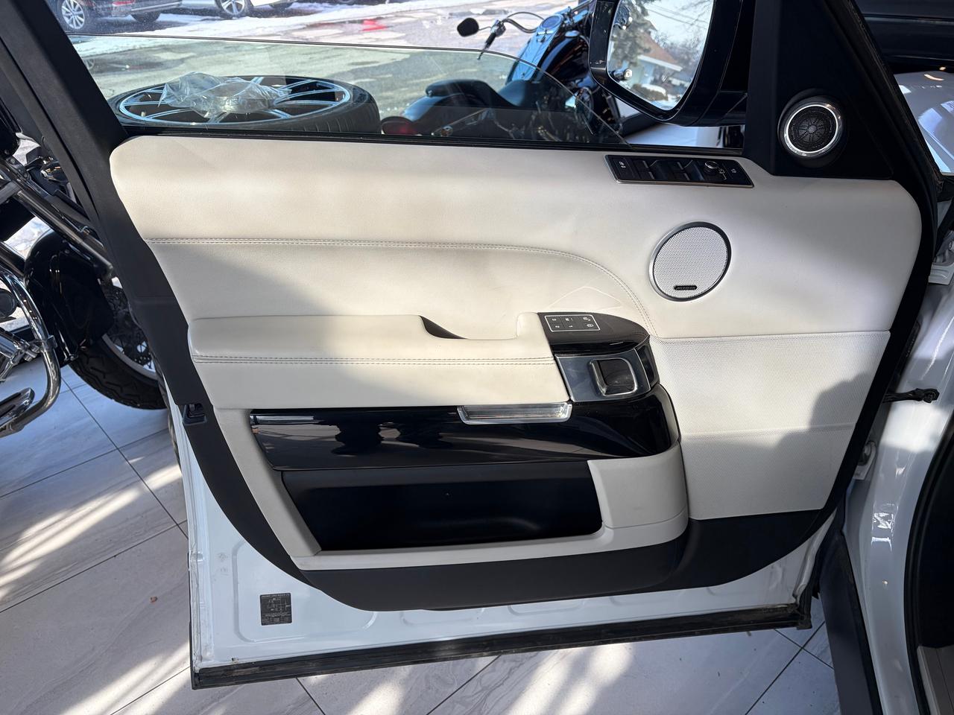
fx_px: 717
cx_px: 477
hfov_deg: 67.3
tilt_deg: -31.9
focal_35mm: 26
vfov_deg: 53.1
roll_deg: +0.0
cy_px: 358
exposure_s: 1/612
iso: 50
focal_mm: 5.96
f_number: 1.6
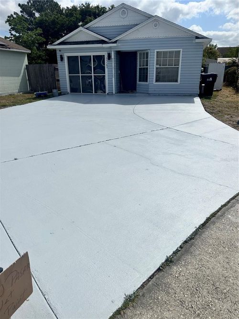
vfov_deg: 71.6
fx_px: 221
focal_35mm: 24
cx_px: 120
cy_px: 160
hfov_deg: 56.8
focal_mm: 6.86
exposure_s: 1/18519
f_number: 1.78
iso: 80
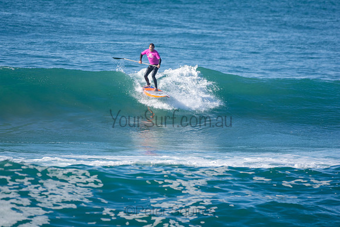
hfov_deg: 2.7
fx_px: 7085
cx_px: 170
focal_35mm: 750
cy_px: 114
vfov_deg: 1.8
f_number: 5.6
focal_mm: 500
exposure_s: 1/1250
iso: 280
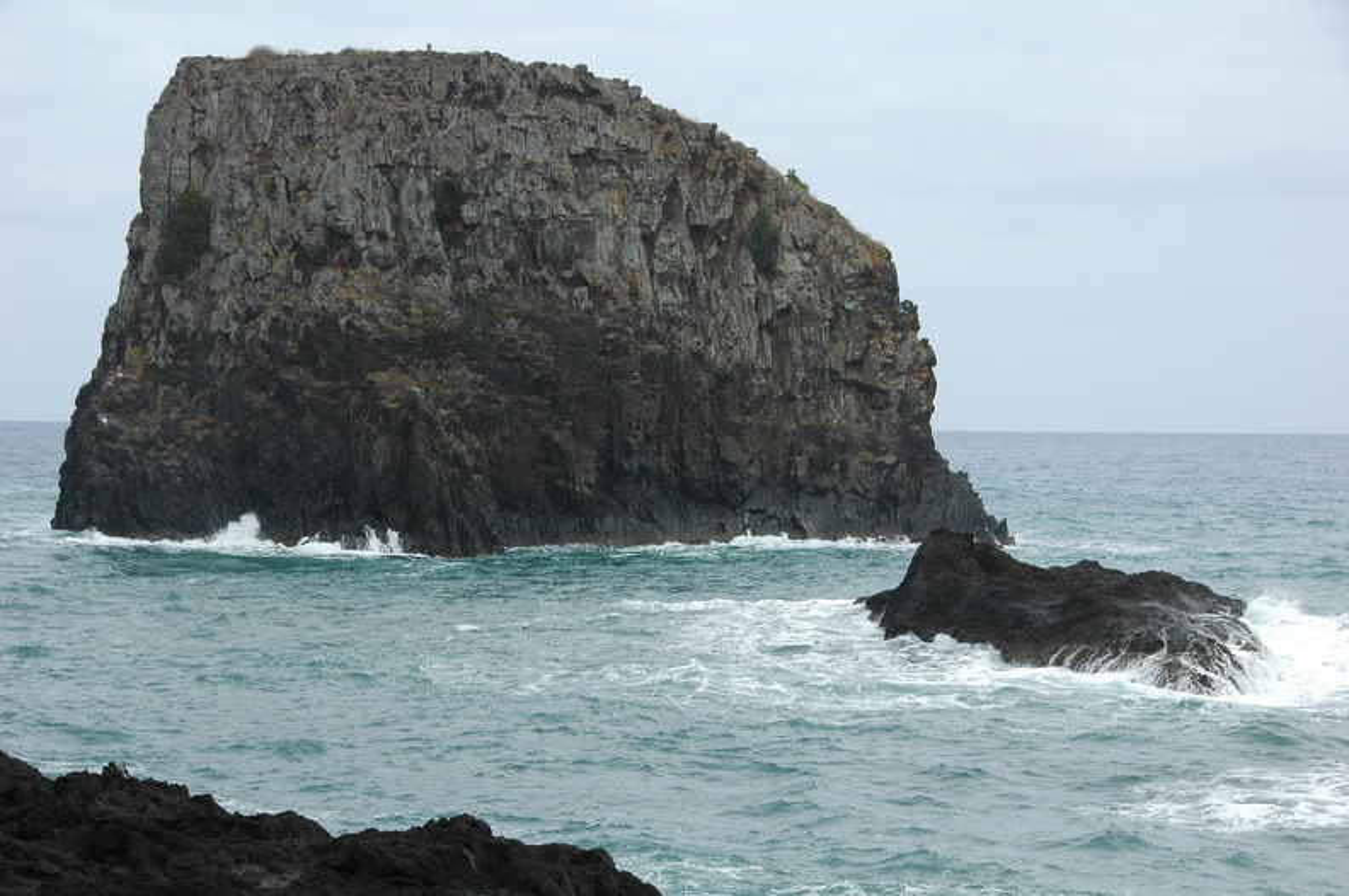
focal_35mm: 98
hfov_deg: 20.9
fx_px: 3649
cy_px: 448
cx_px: 674
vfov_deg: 14.0
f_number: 9
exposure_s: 1/320
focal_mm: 65
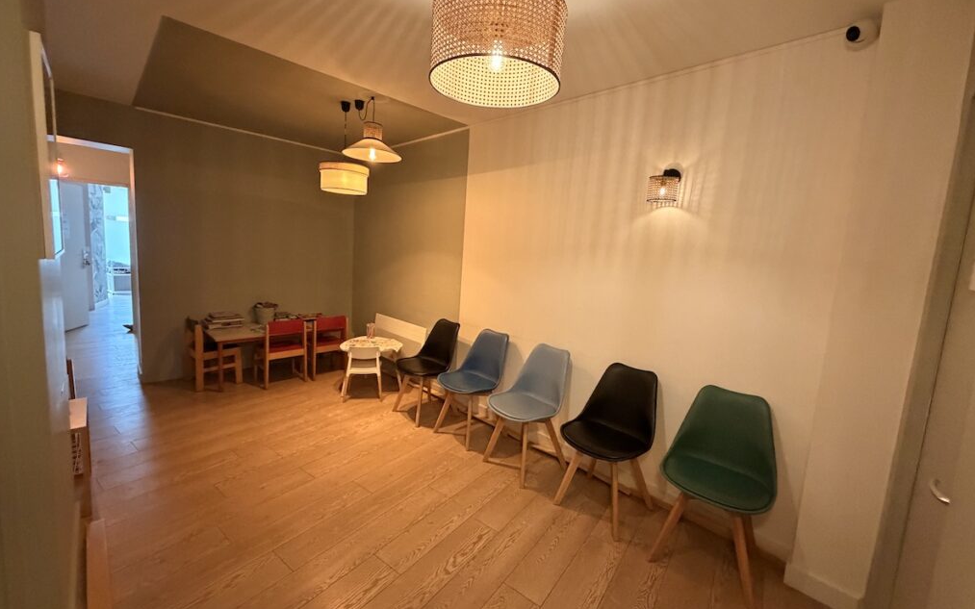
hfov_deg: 101.5
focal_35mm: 15
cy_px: 296
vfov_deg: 74.8
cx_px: 483
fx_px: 399
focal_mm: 2.22
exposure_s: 1/50
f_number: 2.2
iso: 1000
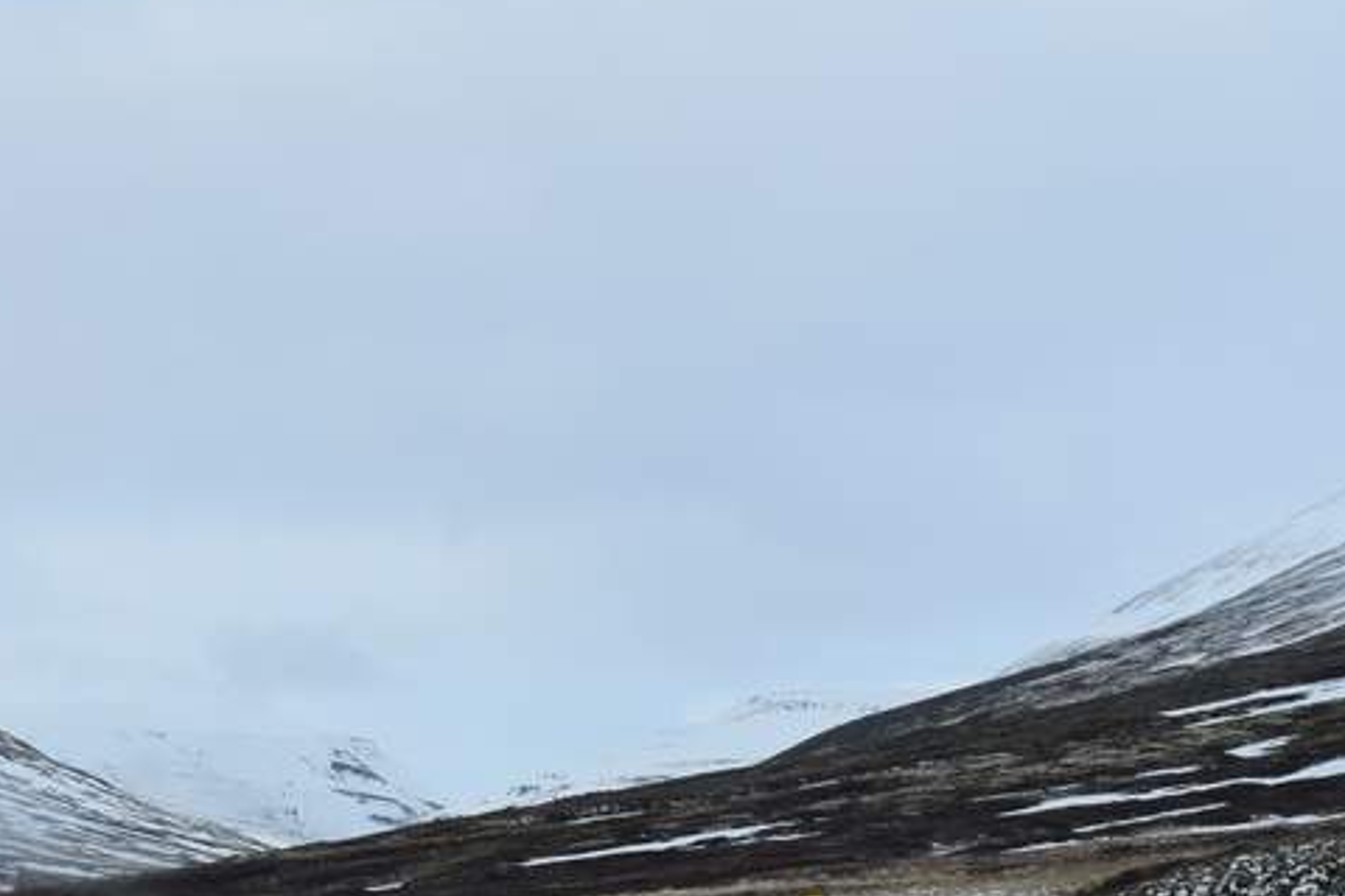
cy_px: 830
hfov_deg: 18.0
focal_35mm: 112
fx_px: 4187
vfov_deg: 12.1
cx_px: 149
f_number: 8
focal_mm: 35
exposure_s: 1/250
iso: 320
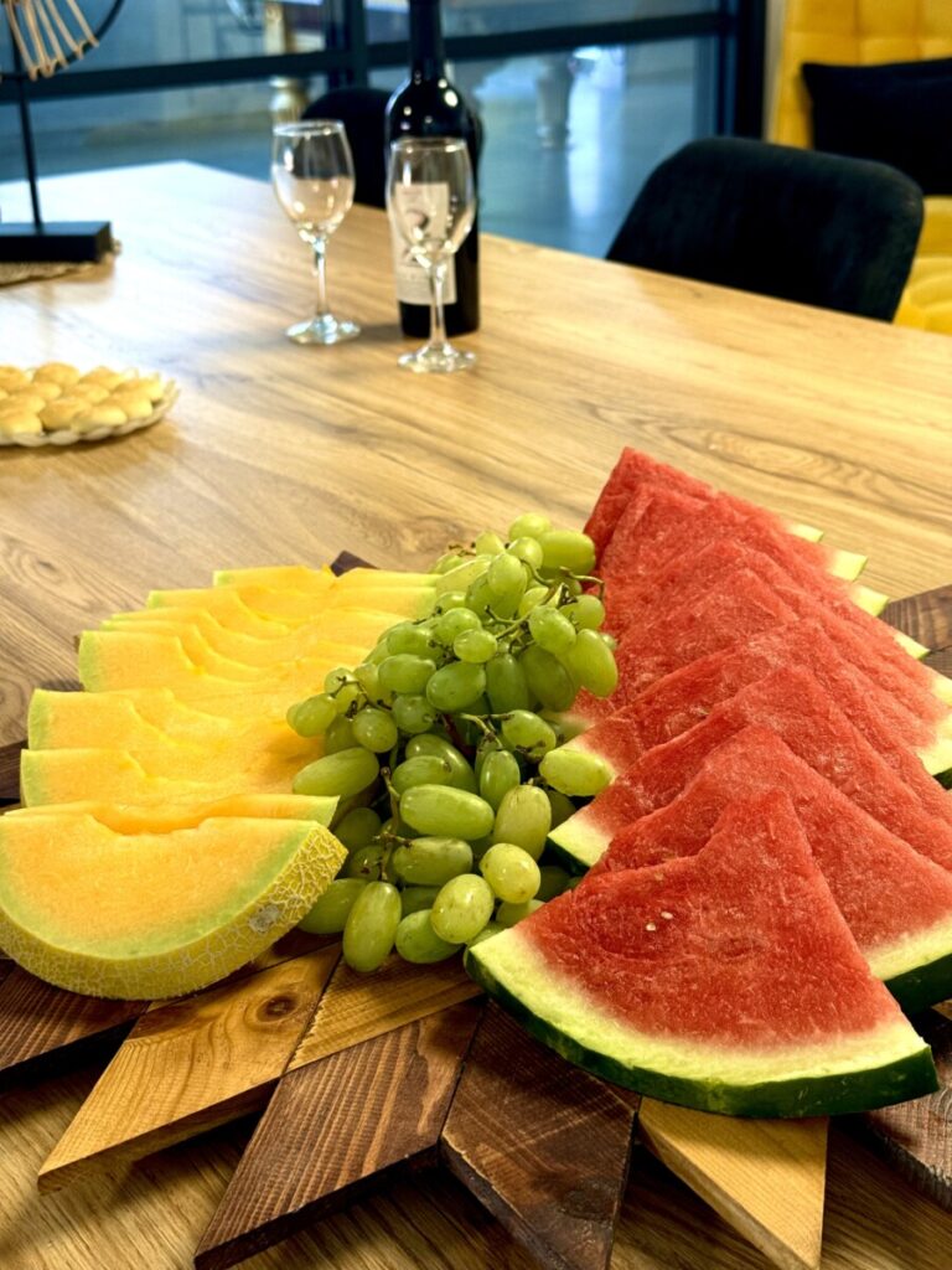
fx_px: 1760
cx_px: 476
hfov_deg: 30.3
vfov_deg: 39.7
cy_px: 635
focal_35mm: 48
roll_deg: +1.8
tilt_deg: -23.4
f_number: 1.78
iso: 80
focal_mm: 6.76
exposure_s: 1/50
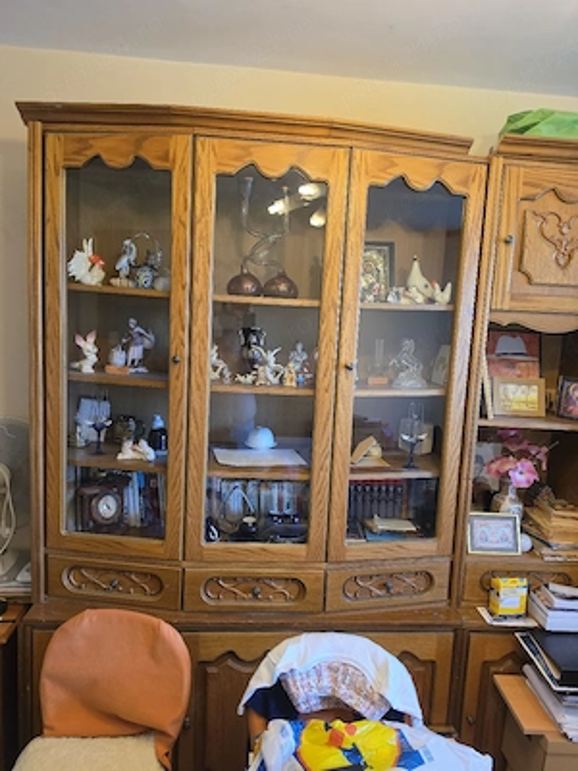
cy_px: 386
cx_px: 289
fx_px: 512
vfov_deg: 73.9
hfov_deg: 58.9
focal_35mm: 23
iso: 320
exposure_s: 1/101
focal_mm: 6.5
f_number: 1.4
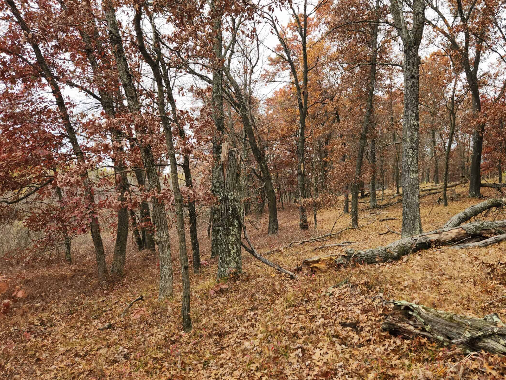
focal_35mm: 28
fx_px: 409
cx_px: 290
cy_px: 184
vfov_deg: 49.7
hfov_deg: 63.1
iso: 20
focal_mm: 5.4
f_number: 1.8
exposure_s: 1/219
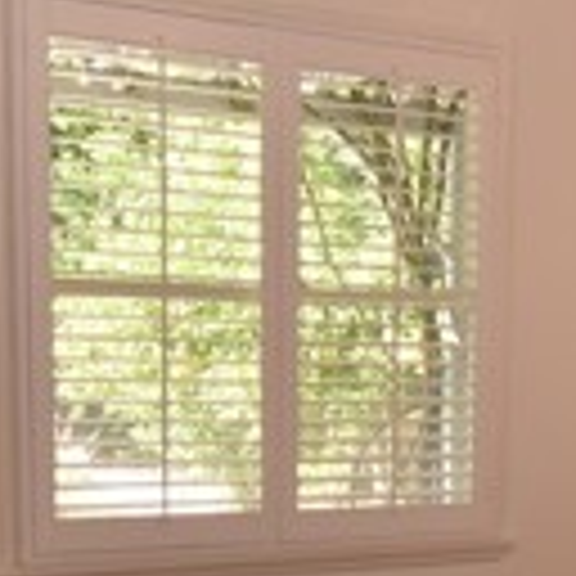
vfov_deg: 24.1
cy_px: 493
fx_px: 1320
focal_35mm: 70
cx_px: 680
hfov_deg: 22.8
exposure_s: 1/60
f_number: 4
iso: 100
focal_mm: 11
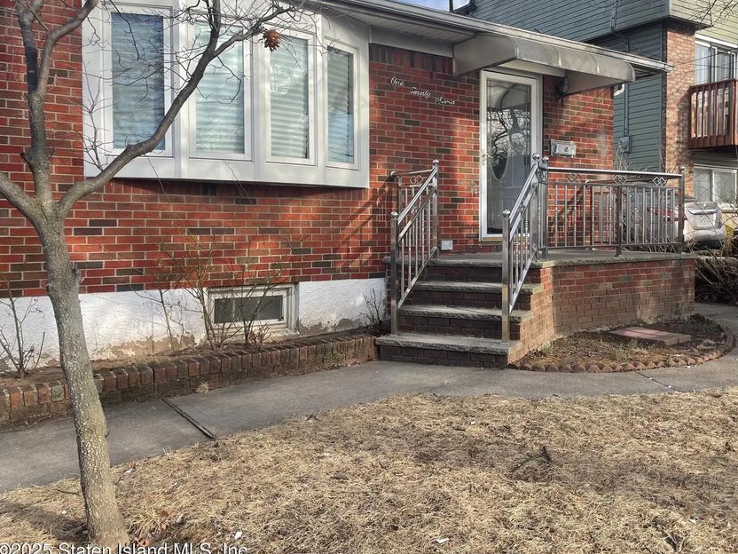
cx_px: 448
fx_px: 682
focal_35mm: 32
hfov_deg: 56.3
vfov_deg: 44.1
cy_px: 241
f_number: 1.6
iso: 32
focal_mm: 4.2
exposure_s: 1/997
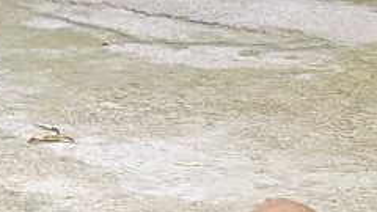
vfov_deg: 1.6
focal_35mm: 772
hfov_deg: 2.8
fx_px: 7717
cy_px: 237
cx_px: 523
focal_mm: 13.3
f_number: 2.5
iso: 500
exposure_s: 1/240
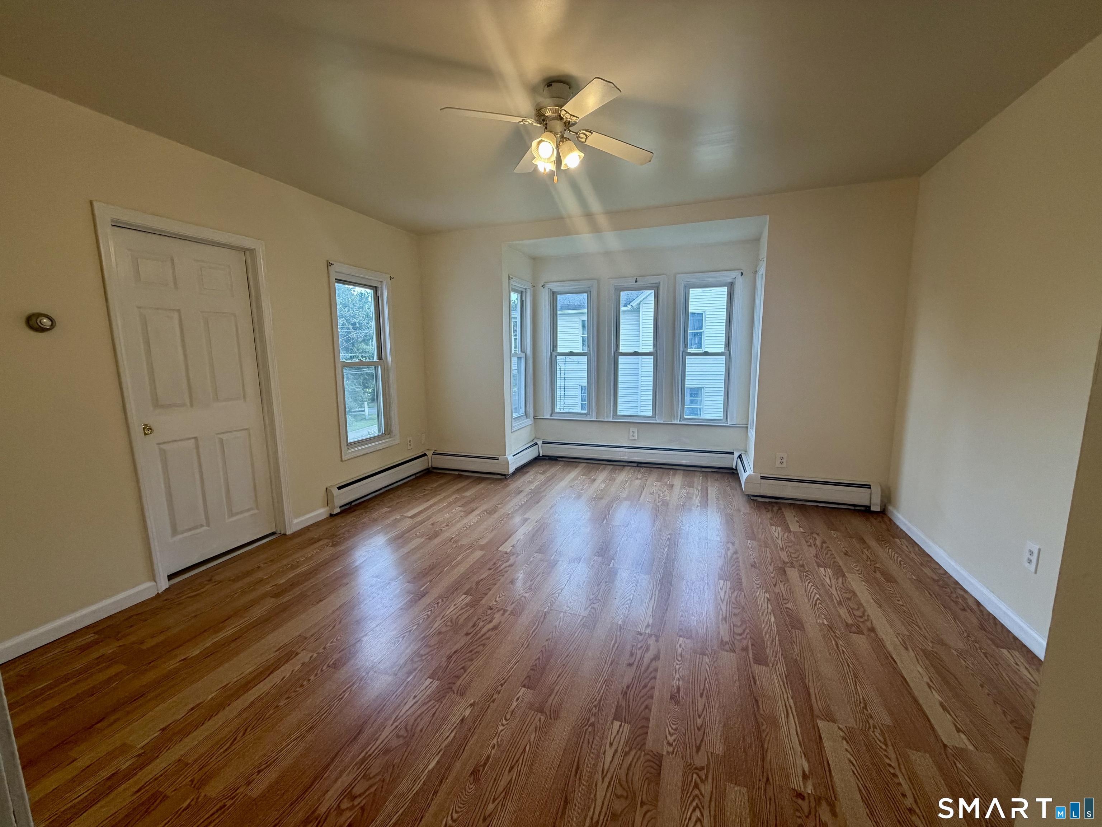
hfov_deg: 102.1
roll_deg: +0.7
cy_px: 414
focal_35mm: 14
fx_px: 446
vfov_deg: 85.7
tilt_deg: -7.8
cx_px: 551
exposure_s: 1/120
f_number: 2.2
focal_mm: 2.22
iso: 250
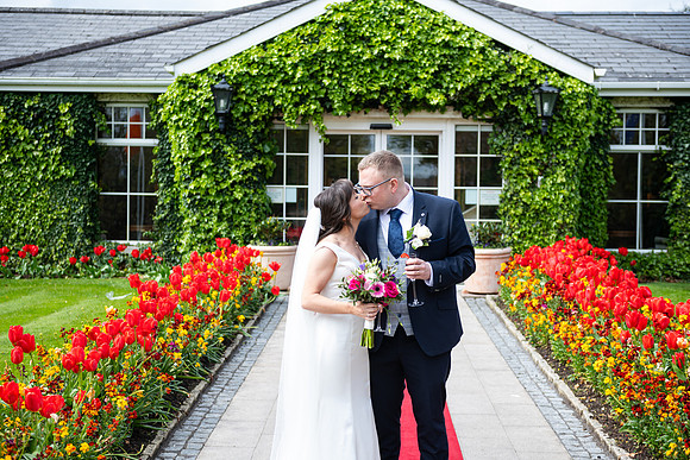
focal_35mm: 52
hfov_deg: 38.2
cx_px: 345
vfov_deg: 26.0
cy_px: 230
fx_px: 997
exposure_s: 1/250
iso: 80
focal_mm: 52
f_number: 3.5
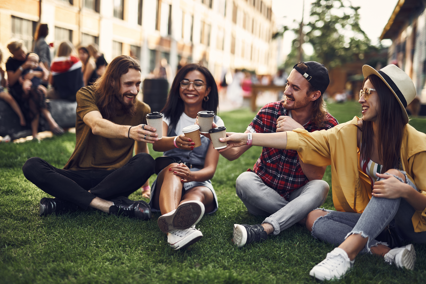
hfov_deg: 39.6
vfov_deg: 27.0
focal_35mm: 50
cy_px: 142
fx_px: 592
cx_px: 213
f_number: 1.4
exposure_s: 1/640
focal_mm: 50
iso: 100
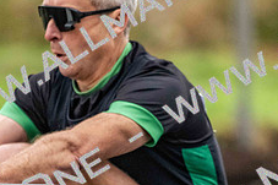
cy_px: 144
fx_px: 7886
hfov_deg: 2.0
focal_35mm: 1022
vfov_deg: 1.3
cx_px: 73
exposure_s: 1/2500
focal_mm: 400
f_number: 4.5
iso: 5000
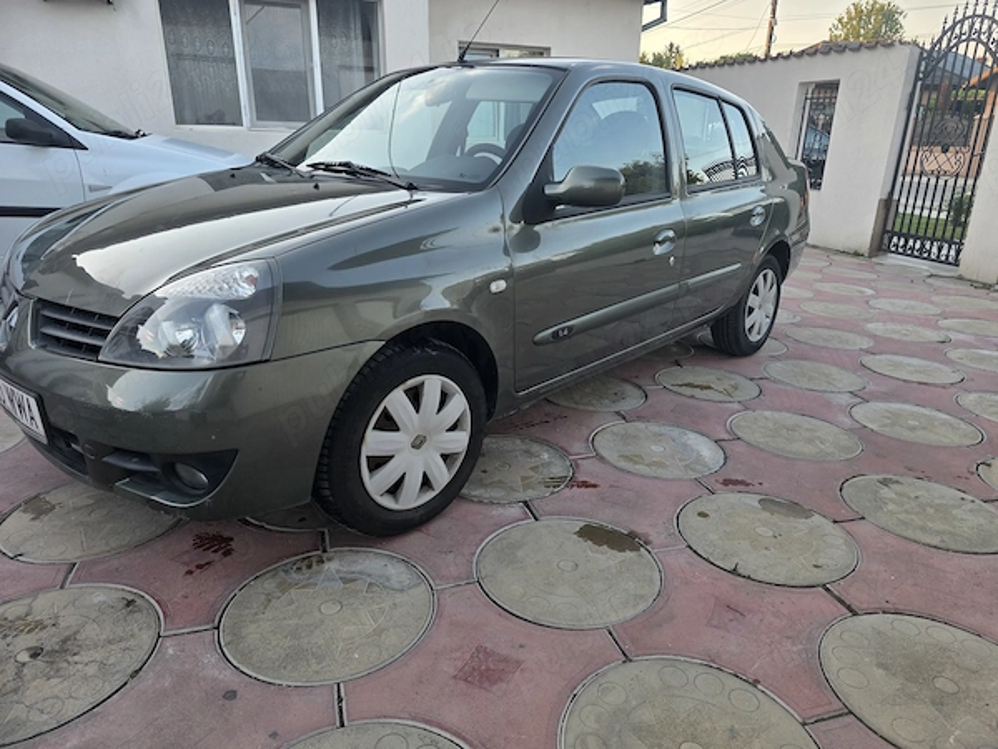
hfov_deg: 73.9
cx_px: 499
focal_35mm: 23
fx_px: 663
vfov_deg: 58.9
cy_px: 374
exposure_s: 1/180
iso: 64
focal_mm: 6.3
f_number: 1.7
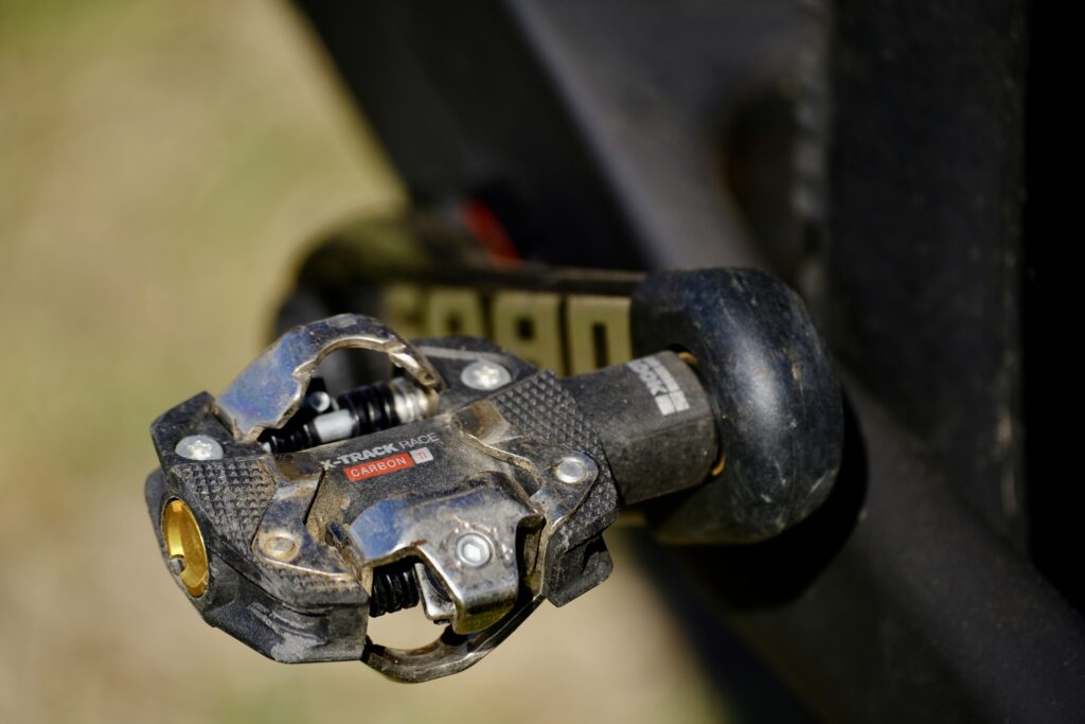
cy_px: 362
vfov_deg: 3.1
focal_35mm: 450
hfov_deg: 4.6
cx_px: 542
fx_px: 13563
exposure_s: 1/1000
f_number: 5.6
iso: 200
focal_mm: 300
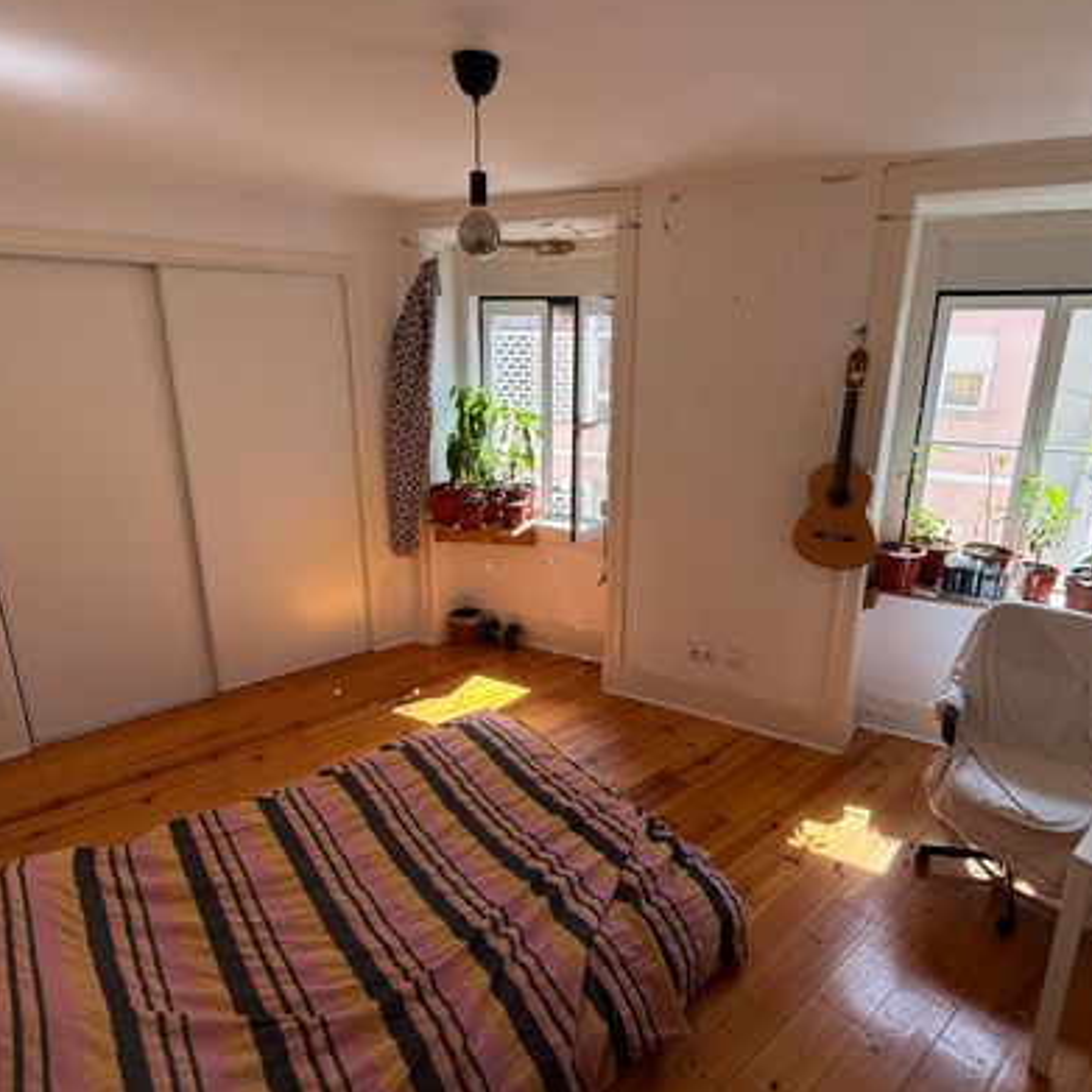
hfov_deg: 77.6
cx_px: 586
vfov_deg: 77.6
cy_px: 522
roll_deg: -0.9
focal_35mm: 19
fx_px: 678
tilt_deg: -14.8
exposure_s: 1/183
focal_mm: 2.22
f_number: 2.2
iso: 64
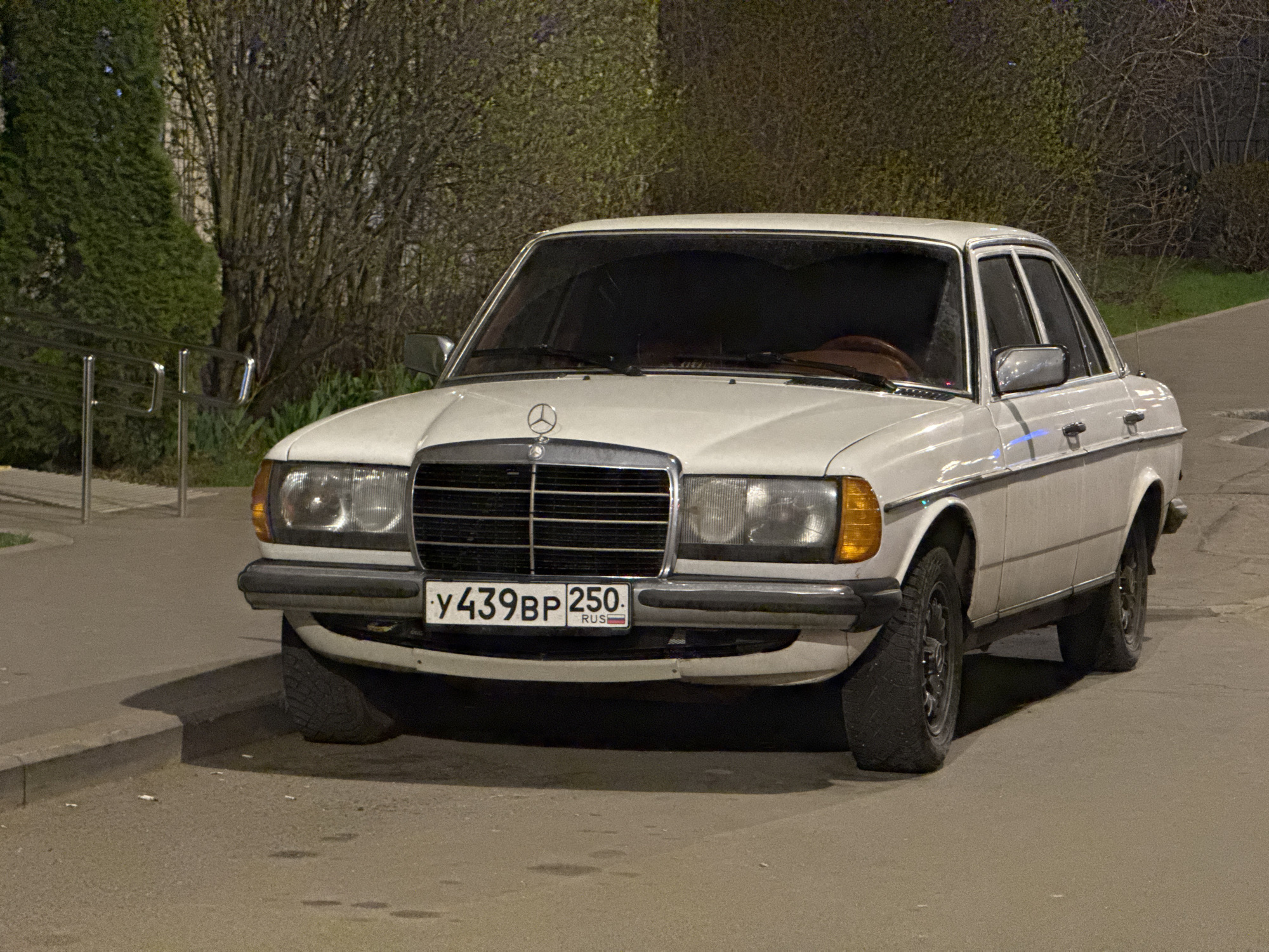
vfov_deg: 12.3
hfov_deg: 16.4
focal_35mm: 120
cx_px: 634
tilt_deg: -4.2
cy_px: 476
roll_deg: -0.6
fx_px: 4399
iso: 2500
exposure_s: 1/32
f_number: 2.8
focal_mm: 15.66
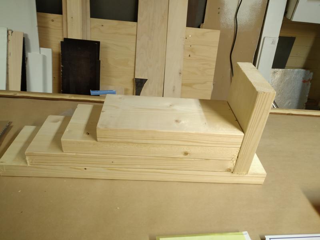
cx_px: 160
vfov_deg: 58.9
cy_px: 120
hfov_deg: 73.9
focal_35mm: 23
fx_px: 213
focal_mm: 4.04
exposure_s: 1/25
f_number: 2
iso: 326
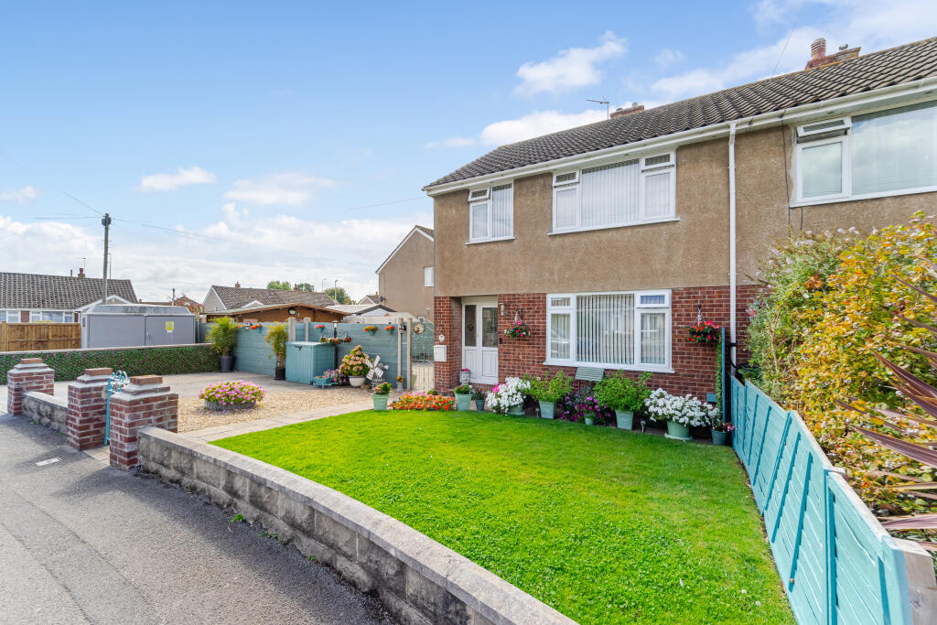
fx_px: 364
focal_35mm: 14
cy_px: 312
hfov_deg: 104.2
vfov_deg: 81.2
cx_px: 468
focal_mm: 14
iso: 100
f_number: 11
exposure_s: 1/125
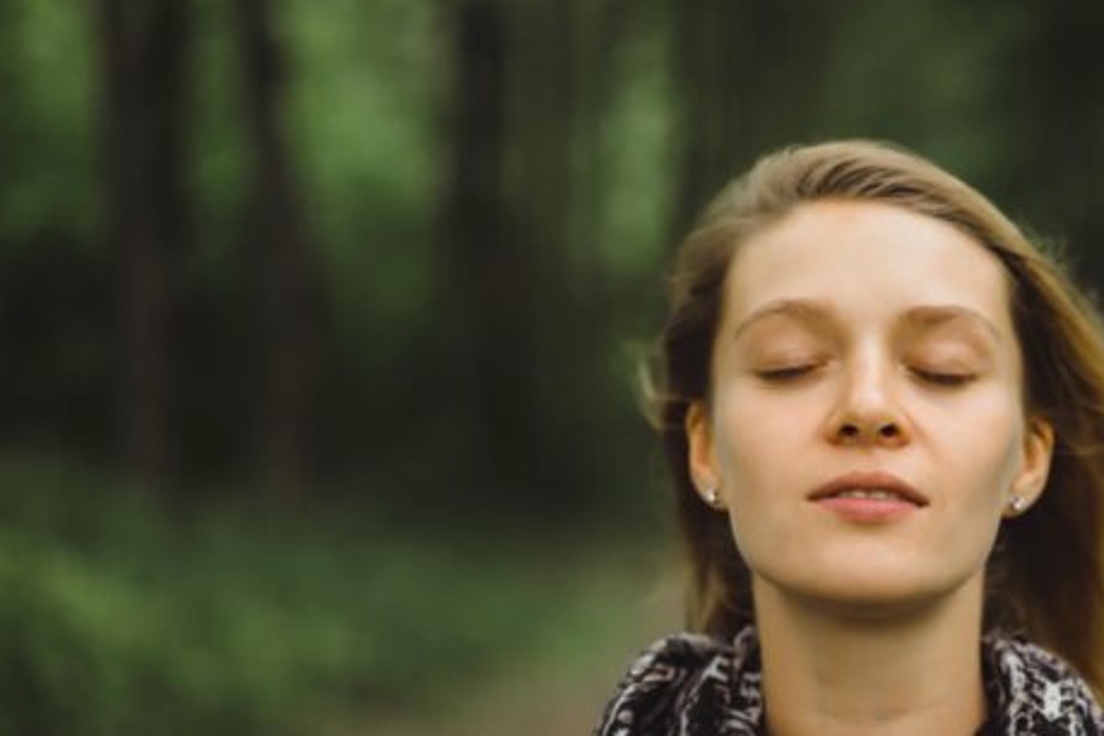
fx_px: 2821
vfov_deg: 14.9
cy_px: 416
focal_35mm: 92
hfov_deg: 21.9
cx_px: 837
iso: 200
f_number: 1.8
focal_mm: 55
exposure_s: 1/80
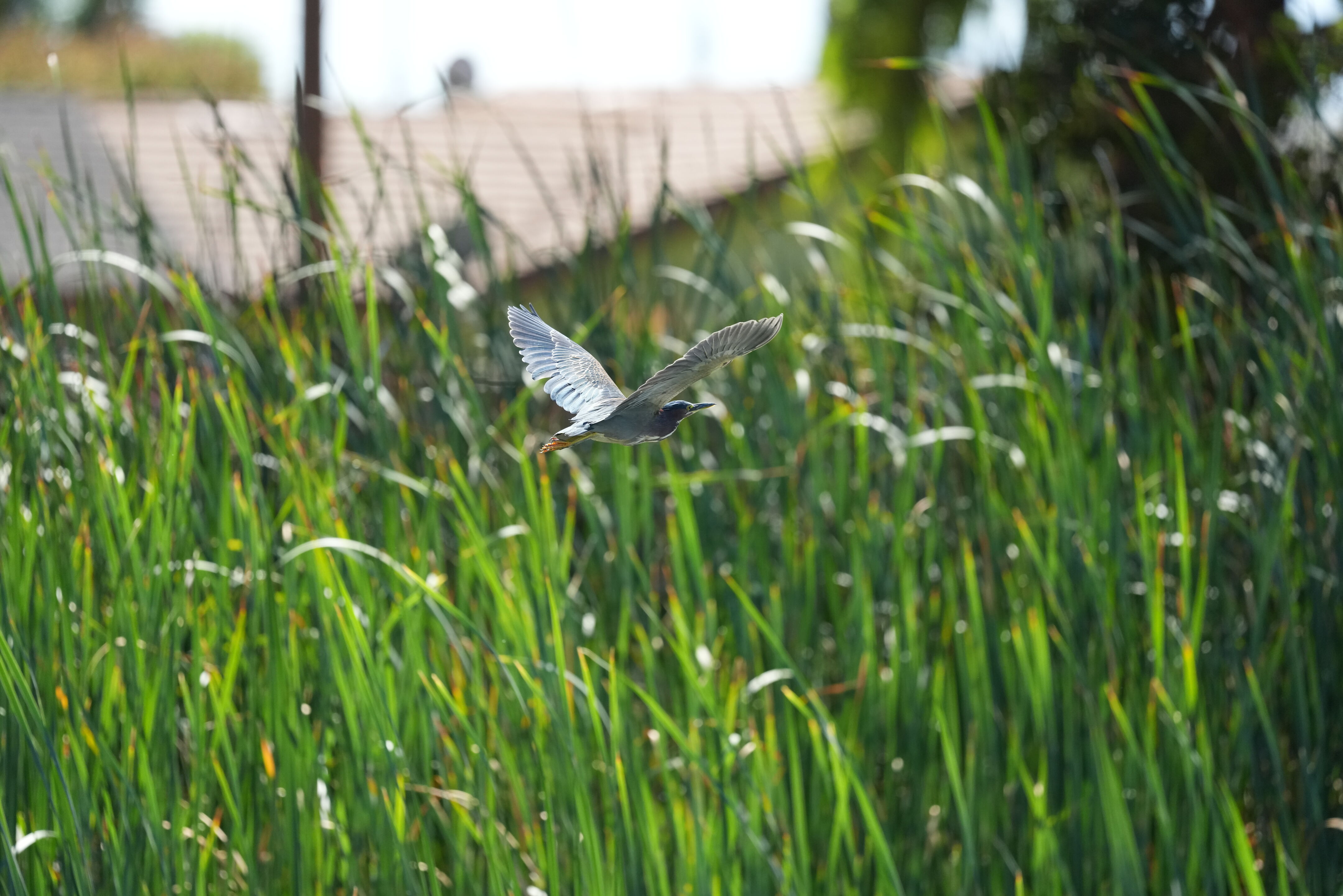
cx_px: 672
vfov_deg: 3.4
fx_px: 14921
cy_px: 448
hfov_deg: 5.2
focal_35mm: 400
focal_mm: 400
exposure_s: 1/2500
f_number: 4.5
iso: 1600
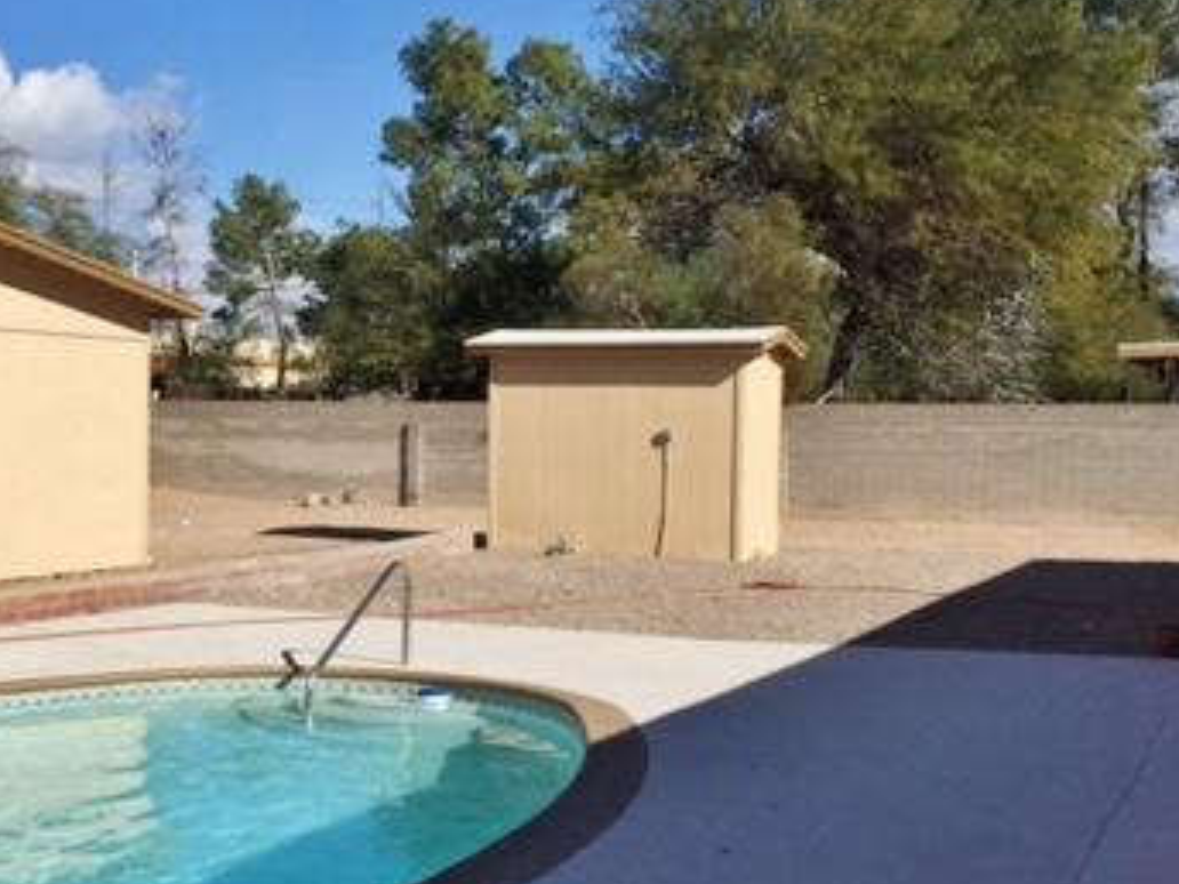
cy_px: 469
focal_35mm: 54
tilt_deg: -1.6
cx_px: 312
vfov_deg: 27.0
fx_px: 1839
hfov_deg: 34.9
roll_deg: -0.9
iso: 32
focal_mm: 4.15
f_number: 2.2
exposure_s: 1/4405
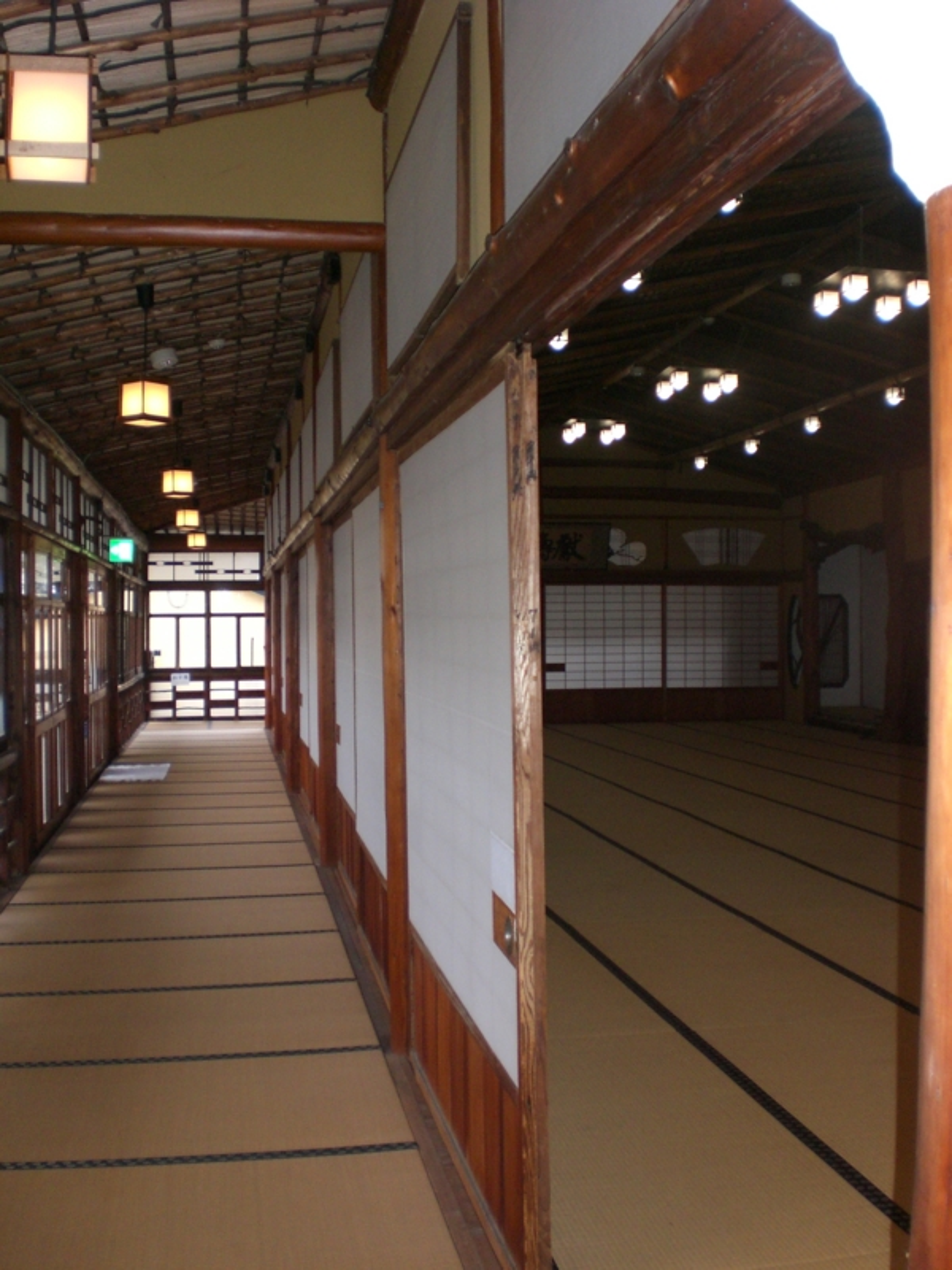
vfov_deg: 49.0
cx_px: 476
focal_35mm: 38
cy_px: 635
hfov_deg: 37.7
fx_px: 1393
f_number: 3.1
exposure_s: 1/60
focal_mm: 6.3
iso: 200
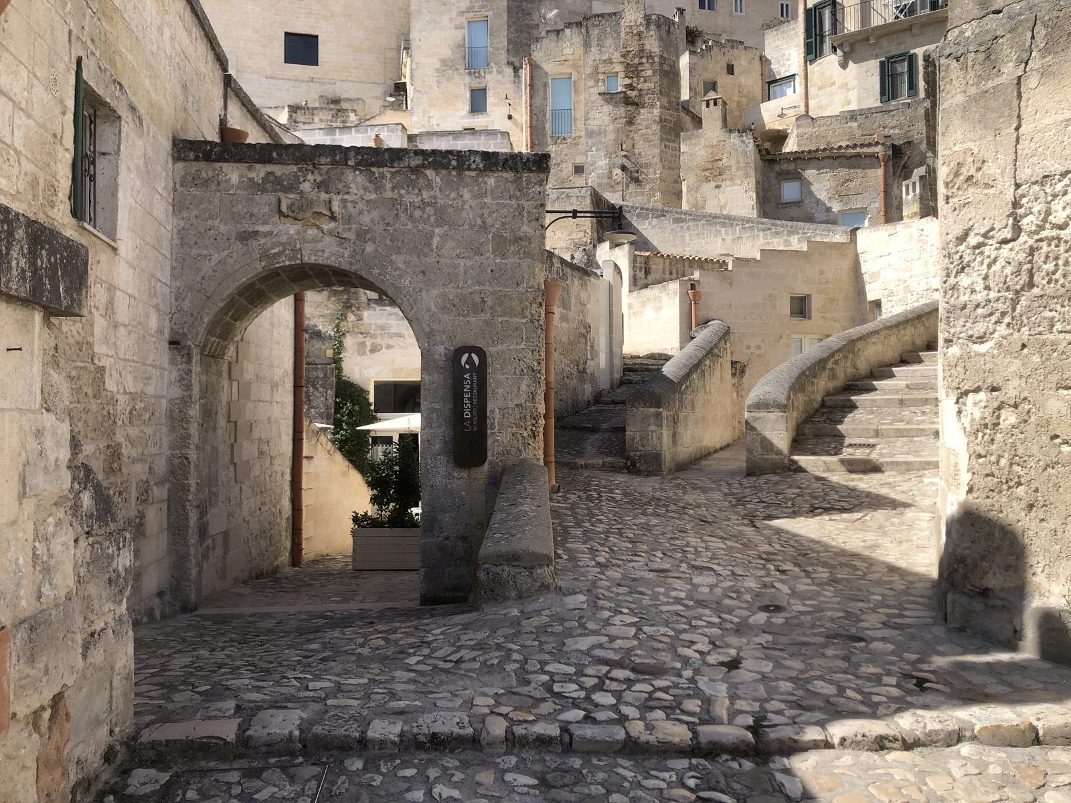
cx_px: 536
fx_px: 866
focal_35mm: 28
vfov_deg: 49.7
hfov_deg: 63.4
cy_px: 402
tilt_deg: +1.6
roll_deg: +1.2
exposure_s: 1/1621
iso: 20
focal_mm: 4
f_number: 1.8
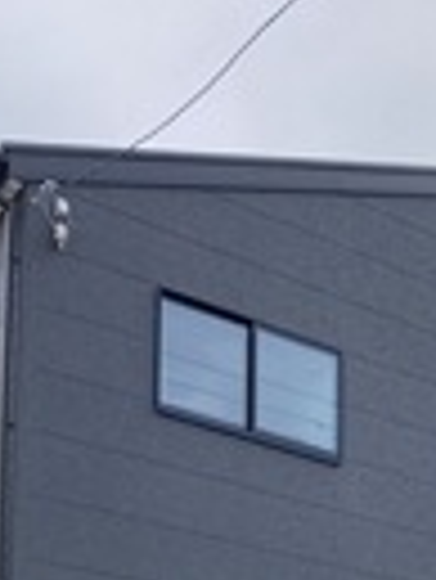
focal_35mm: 78
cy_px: 800
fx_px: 1308
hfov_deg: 18.9
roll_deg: -0.5
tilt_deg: +10.1
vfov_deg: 21.9
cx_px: 297
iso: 20
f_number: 1.8
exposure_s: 1/1517
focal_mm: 3.99
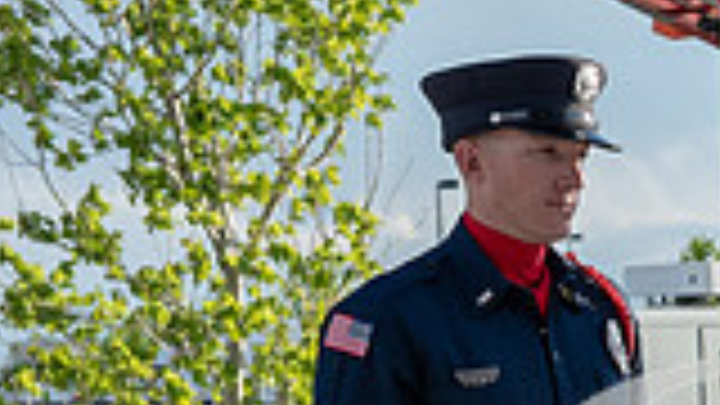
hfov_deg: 9.7
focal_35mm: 213
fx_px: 4066
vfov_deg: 5.7
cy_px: 538
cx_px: 1251
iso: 320
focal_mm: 56
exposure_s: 1/640
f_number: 6.3
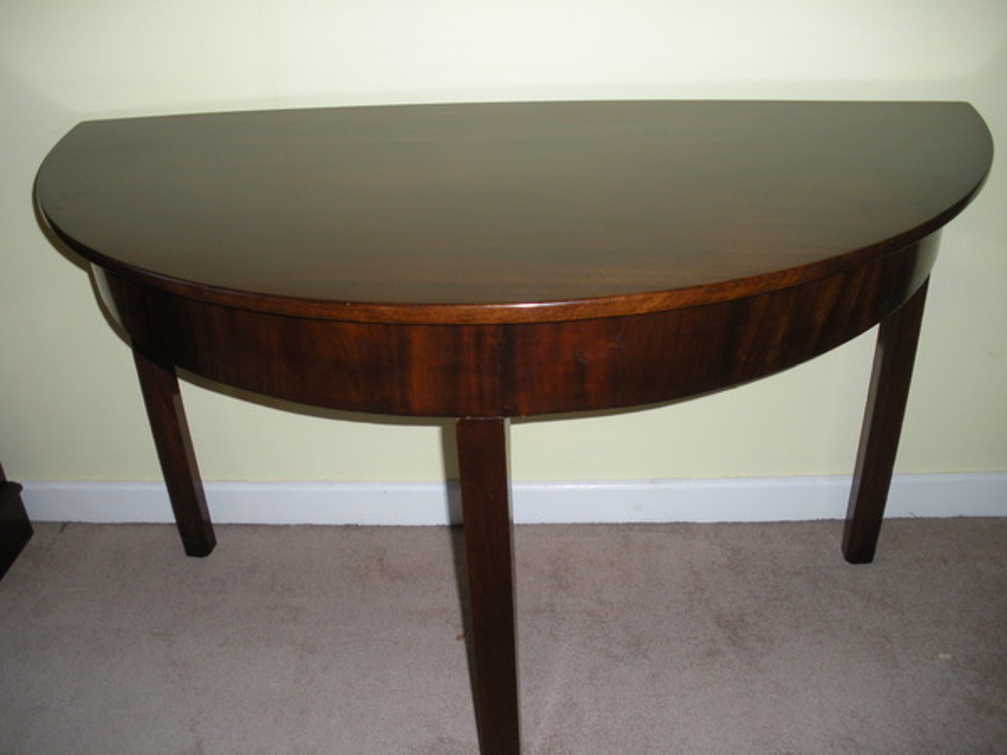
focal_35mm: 36
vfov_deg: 39.7
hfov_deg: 51.4
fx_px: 1047
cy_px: 378
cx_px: 504
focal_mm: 6.3
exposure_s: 1/60
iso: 131
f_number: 3.5
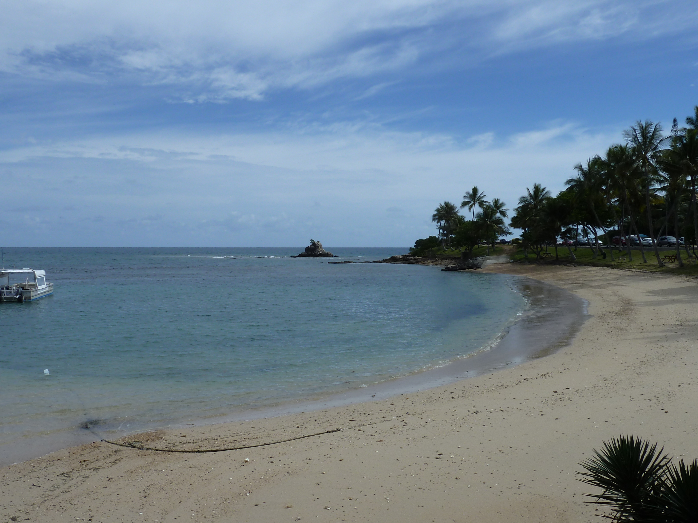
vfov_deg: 40.7
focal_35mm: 35
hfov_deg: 52.6
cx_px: 348
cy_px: 273
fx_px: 706
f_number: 5.6
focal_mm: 4.7
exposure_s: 1/640
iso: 80
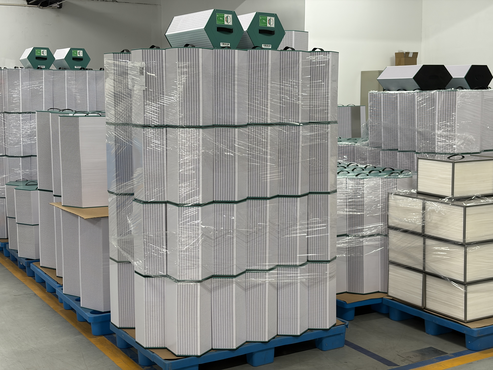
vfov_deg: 28.0
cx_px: 246
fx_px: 741
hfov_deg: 36.8
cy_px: 185
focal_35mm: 52
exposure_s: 1/50
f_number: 1.6
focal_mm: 5.96
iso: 80
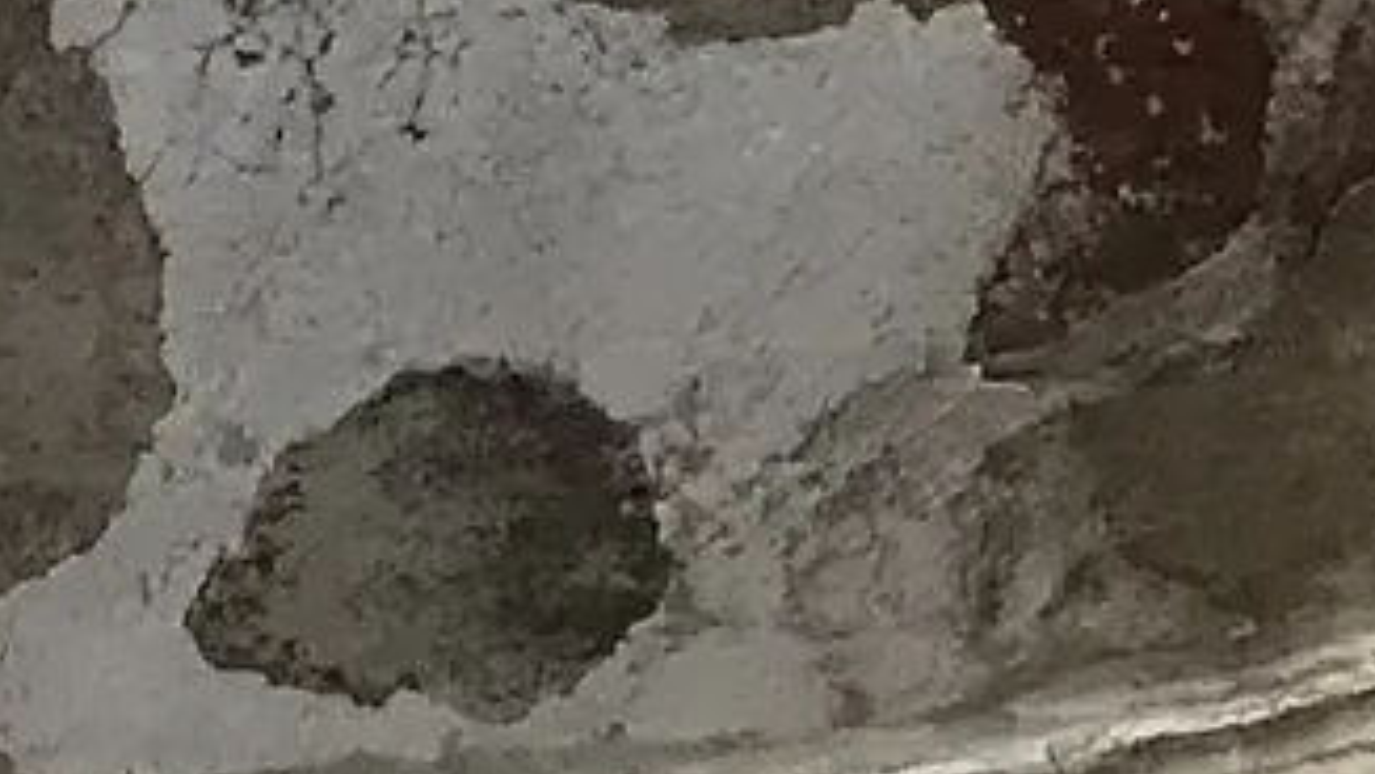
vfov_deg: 5.1
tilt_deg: +4.6
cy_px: -1510
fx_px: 8168
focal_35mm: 224
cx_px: 4735
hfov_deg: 7.7
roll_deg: +0.4
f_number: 1.8
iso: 20
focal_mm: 3.99
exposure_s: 1/2817
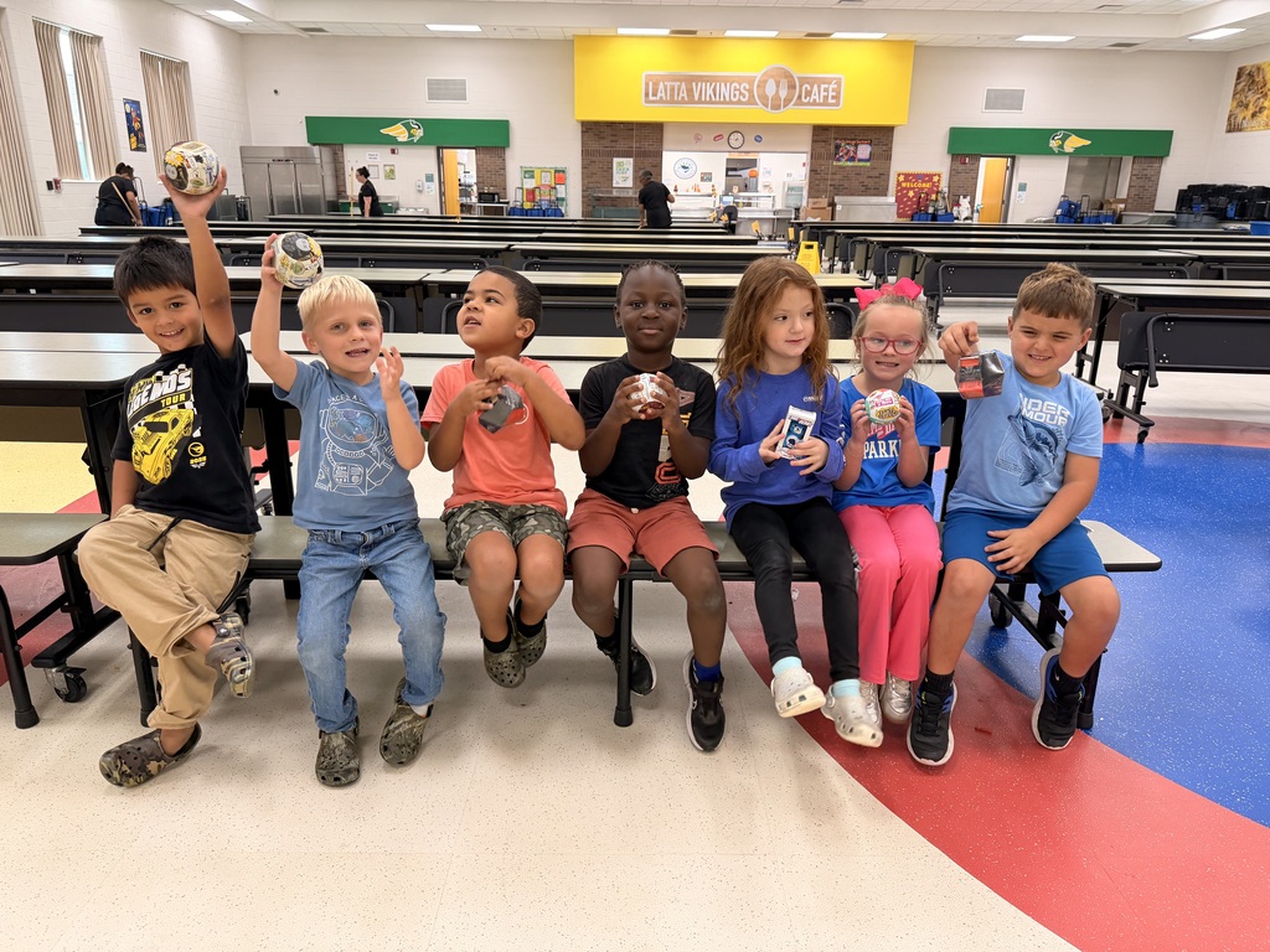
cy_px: 476
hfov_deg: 71.6
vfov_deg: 56.8
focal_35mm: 24
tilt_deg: -17.3
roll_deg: -0.3
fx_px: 881
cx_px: 635
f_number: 1.78
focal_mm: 6.76
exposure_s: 1/60
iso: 200
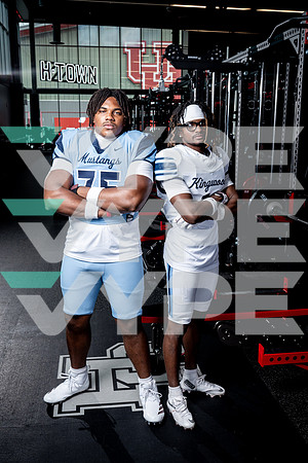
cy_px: 232
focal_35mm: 38
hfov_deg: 35.1
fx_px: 488
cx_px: 154
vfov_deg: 50.7
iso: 640
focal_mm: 38
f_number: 9
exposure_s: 1/250
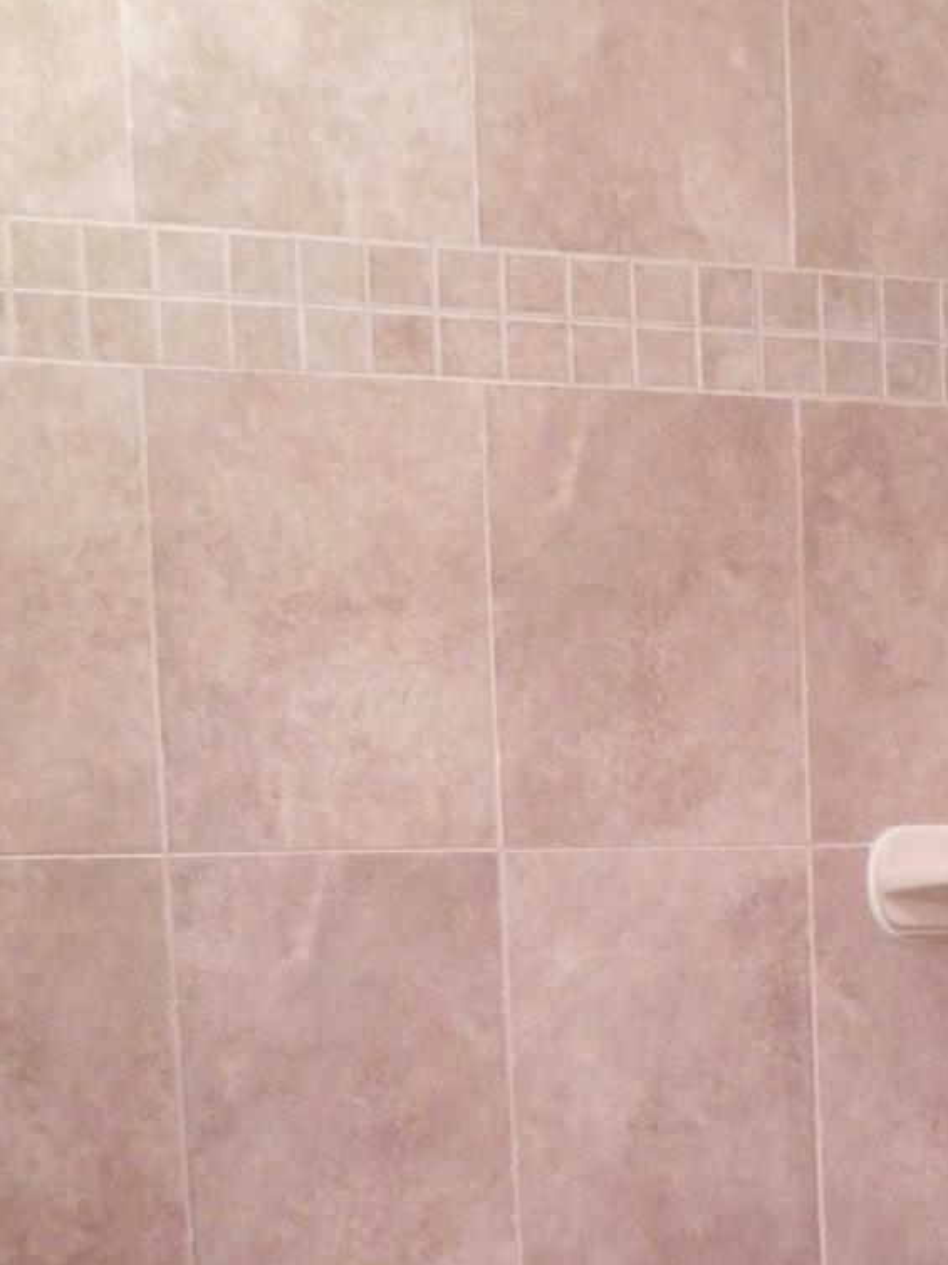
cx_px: 631
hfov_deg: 27.3
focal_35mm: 53
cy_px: 1201
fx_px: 1936
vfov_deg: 33.7
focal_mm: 4.6
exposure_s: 1/30
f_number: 2.8
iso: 356
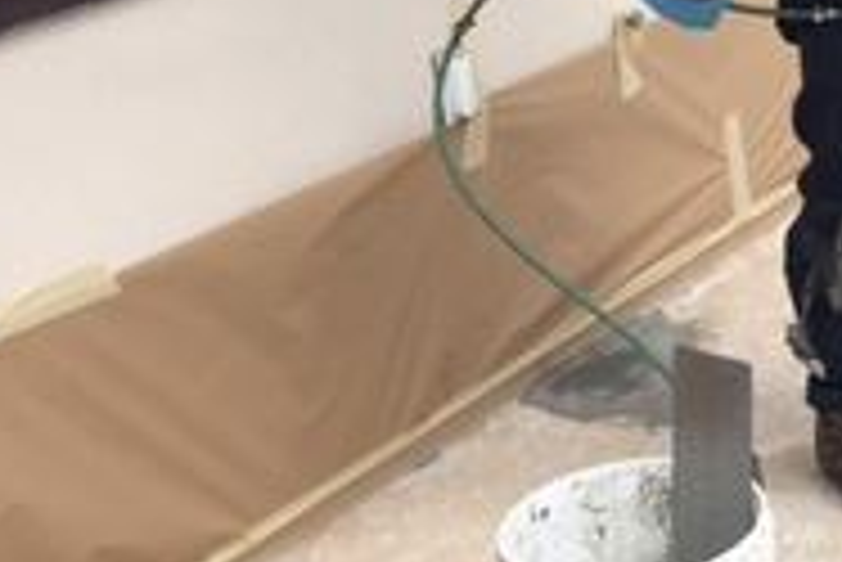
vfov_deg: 13.3
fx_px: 2411
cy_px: 144
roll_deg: -0.2
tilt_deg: -19.5
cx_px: 1382
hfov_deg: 17.2
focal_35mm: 103
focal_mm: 4.15
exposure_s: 1/2404
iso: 25
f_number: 2.2
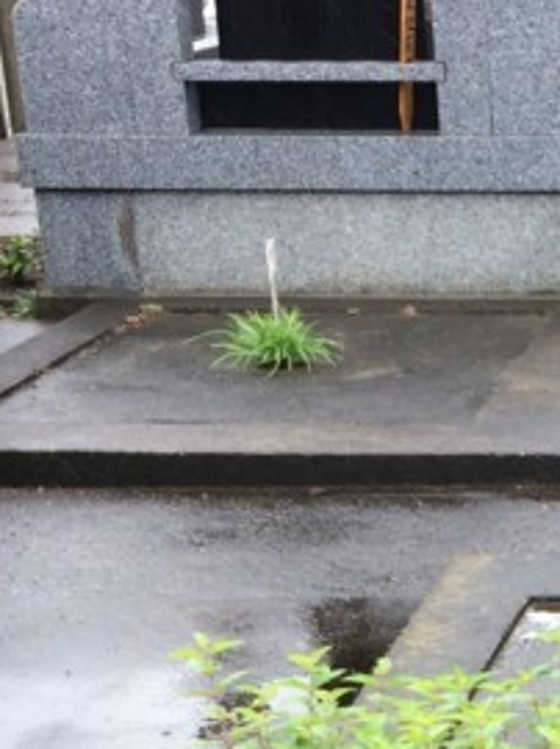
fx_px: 2376
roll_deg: +2.1
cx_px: 810
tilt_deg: -25.6
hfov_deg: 12.8
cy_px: 929
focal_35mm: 110
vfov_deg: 17.0
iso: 32
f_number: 2.2
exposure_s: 1/122
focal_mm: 4.15
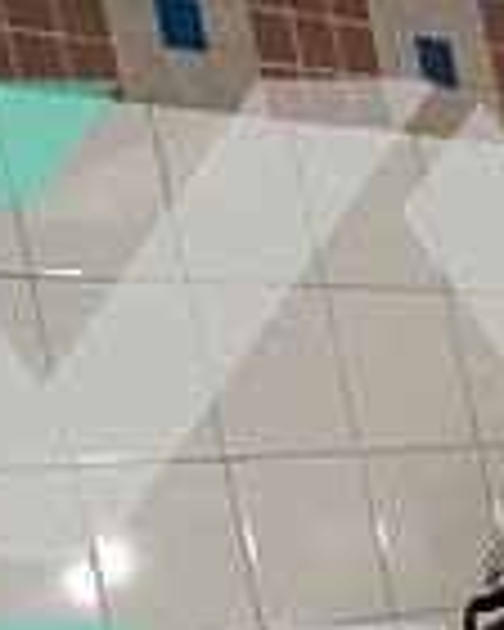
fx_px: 2107
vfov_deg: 16.0
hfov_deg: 12.8
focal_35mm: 113
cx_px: 810
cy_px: 866
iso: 250
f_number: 6.3
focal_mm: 29
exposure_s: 1/250
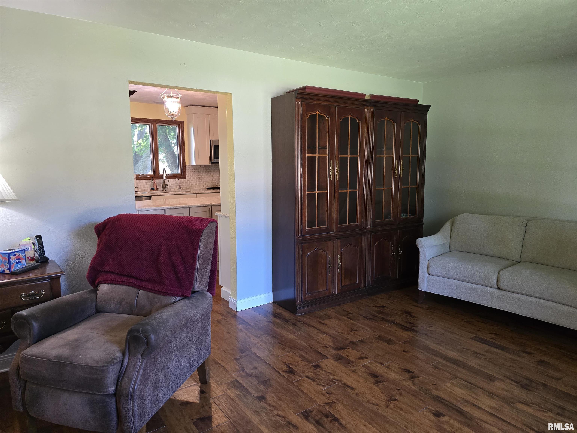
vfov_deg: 58.9
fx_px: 383
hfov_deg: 73.9
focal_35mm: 23
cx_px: 288
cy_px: 216
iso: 500
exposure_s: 1/120
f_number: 1.7
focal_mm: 6.3
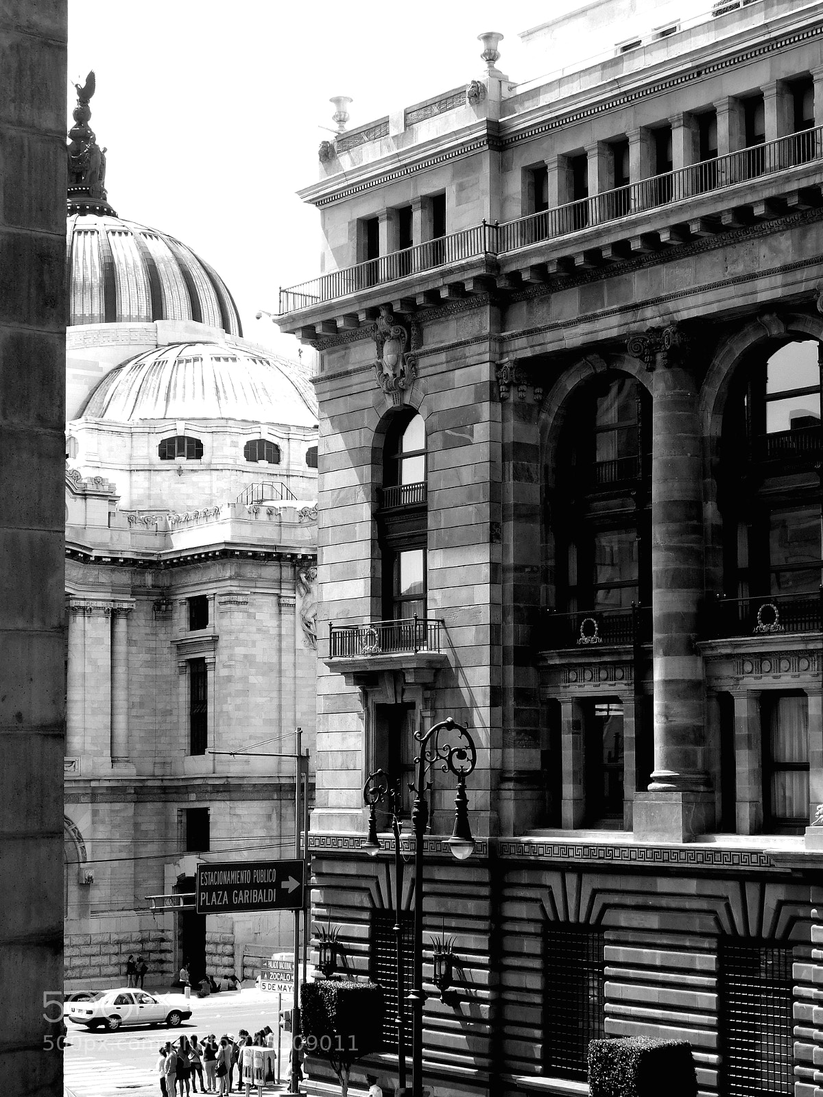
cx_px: 412
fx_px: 2092
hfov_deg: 22.3
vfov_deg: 29.4
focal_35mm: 66
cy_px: 548
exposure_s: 1/500
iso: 125
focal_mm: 11.7
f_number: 4.2
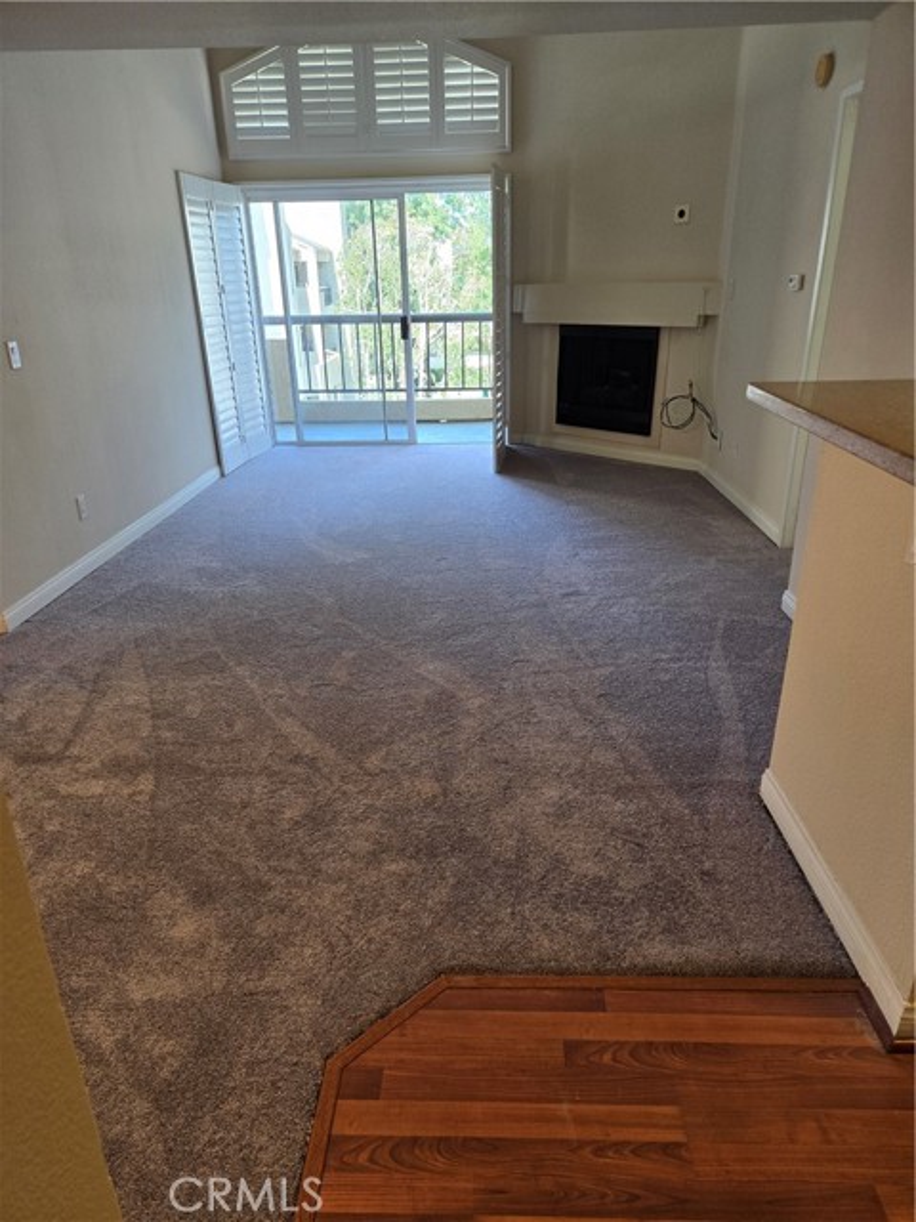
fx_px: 811
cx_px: 458
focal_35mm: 23
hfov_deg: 58.9
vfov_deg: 73.9
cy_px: 611
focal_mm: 5.4
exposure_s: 1/120
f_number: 1.8
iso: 100
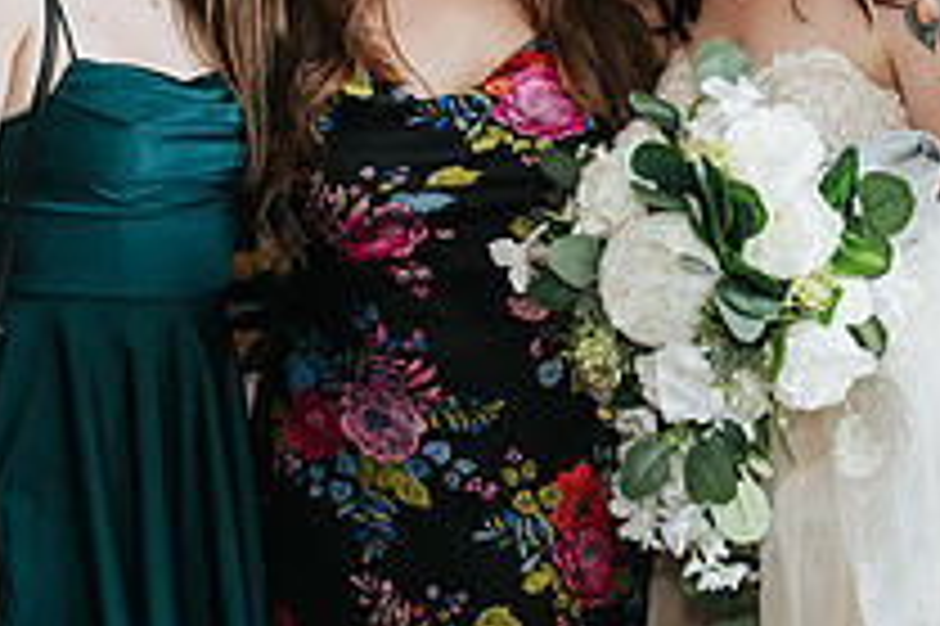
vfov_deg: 12.5
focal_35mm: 109
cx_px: 611
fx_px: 2844
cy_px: 135
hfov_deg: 18.7
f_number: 3.5
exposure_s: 1/200
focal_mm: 35
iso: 720
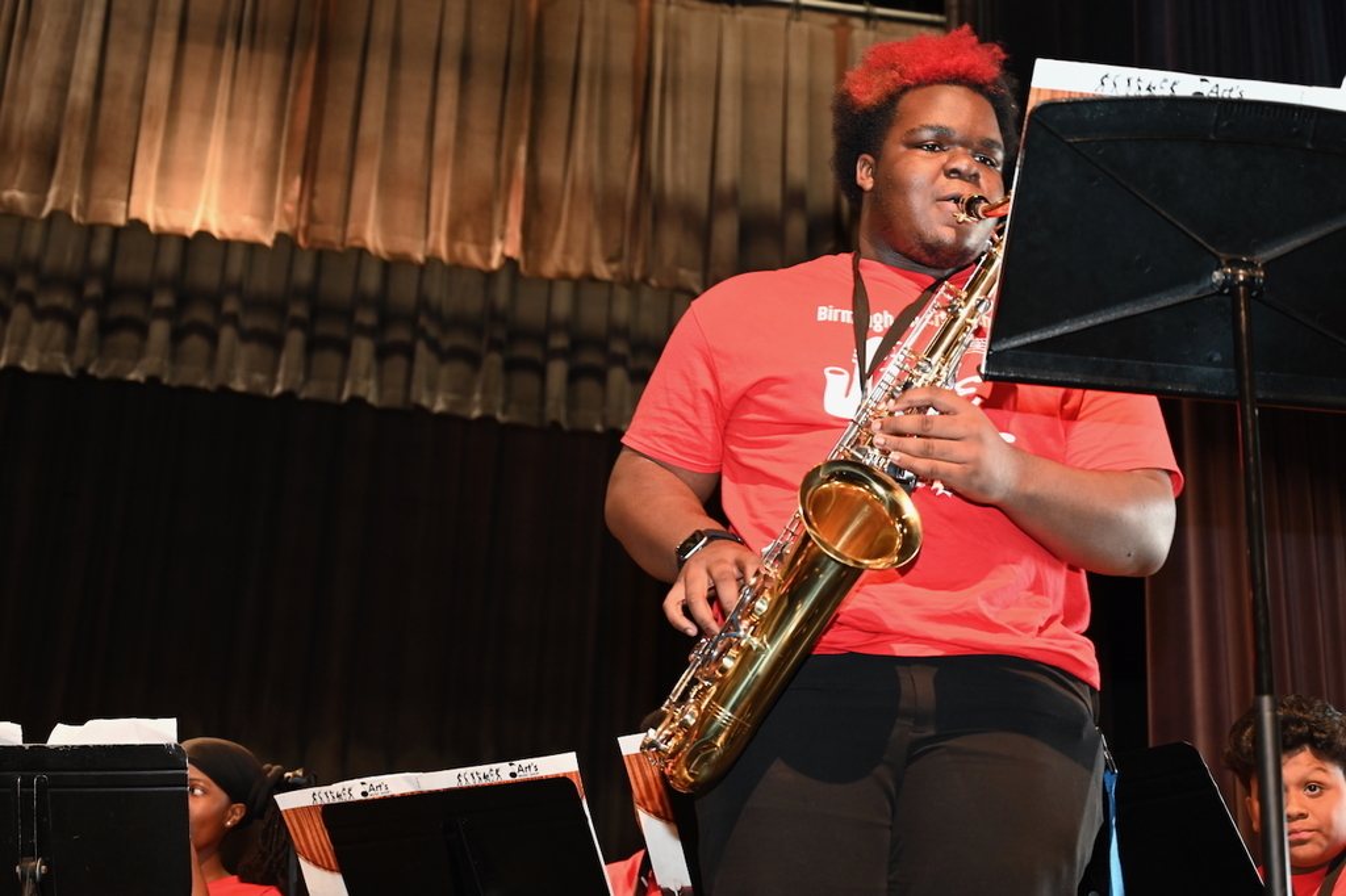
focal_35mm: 58
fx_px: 2168
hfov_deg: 34.5
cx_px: 673
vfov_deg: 23.4
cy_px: 448
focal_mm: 58
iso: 1250
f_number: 4
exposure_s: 1/60
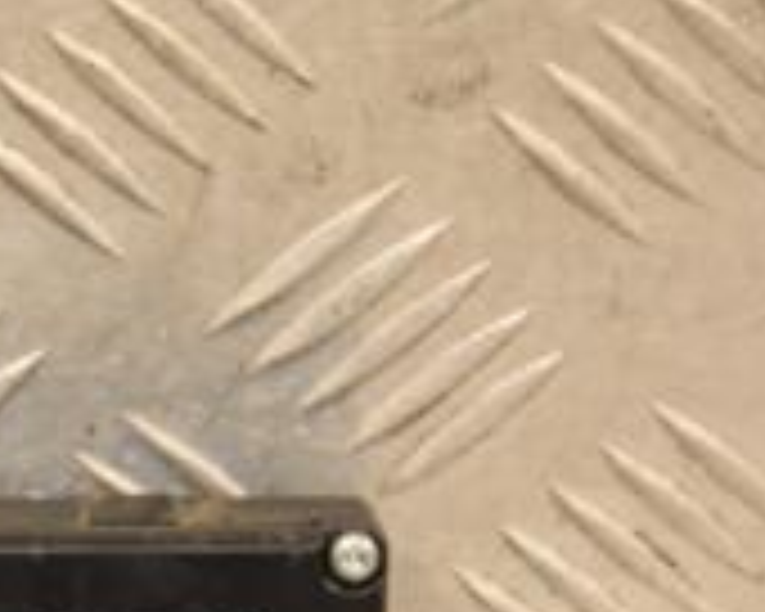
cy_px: 783
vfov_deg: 4.2
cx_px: -428
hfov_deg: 5.2
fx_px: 8415
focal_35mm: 372
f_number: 5.3
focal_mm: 75
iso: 800
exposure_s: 1/100
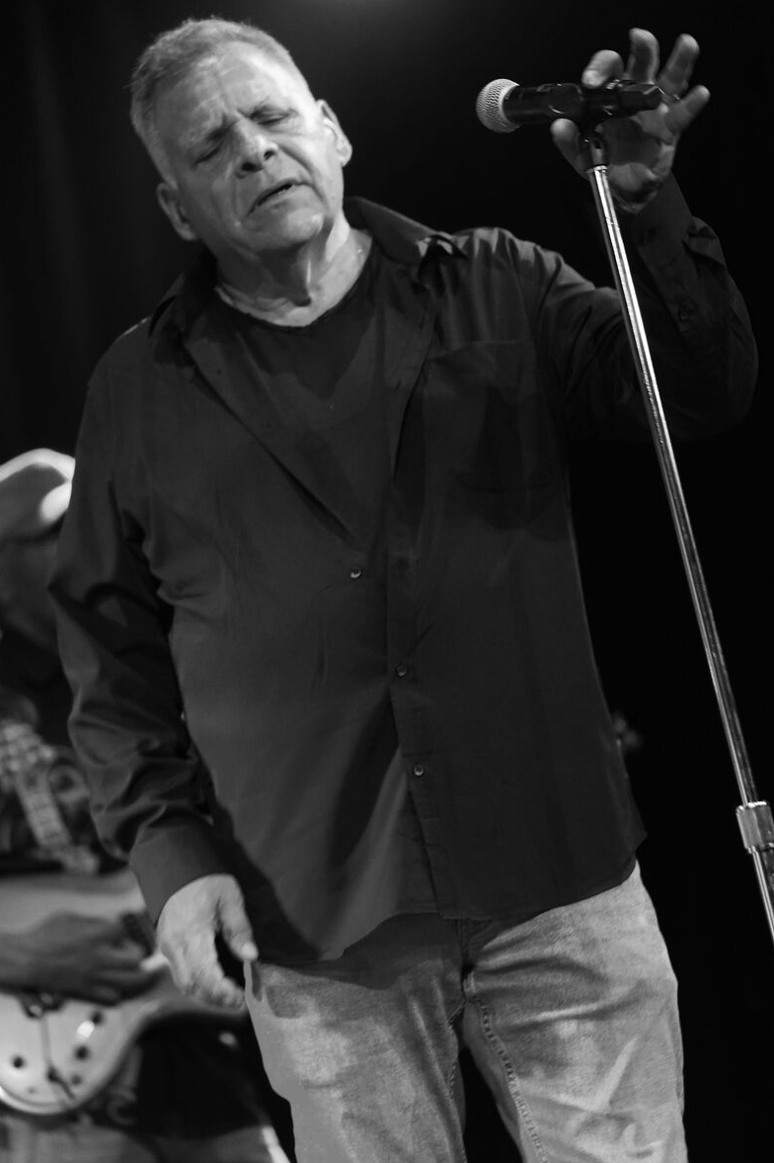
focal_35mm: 157
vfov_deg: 13.1
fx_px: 5066
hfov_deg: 8.7
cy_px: 573
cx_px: 361
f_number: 2.8
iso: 4000
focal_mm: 132
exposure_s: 1/160
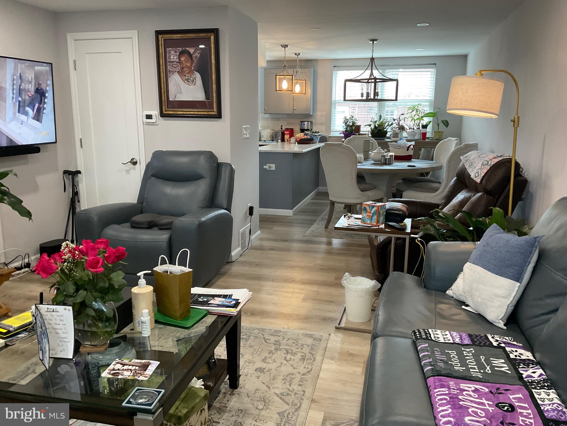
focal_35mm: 29
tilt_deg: -12.3
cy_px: 213
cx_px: 284
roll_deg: -0.6
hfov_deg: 61.7
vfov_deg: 48.2
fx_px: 475
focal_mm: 3
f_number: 1.8
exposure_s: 1/60
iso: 100
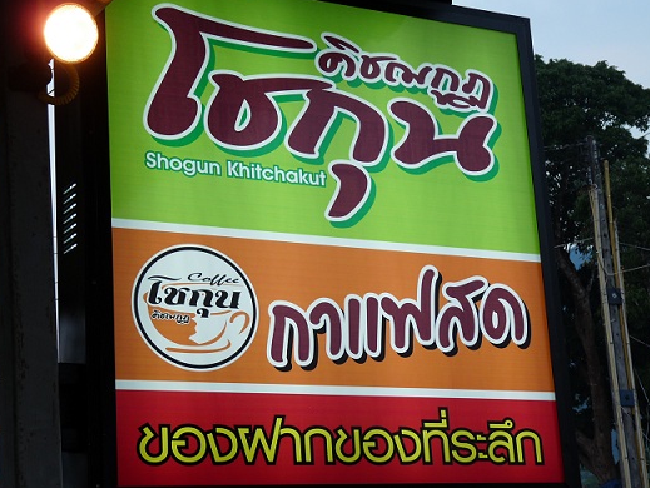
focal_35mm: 81
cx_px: 292
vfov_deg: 18.2
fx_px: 1522
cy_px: 240
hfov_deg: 24.1
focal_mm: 12.8
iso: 100
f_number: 3.4
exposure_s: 1/40
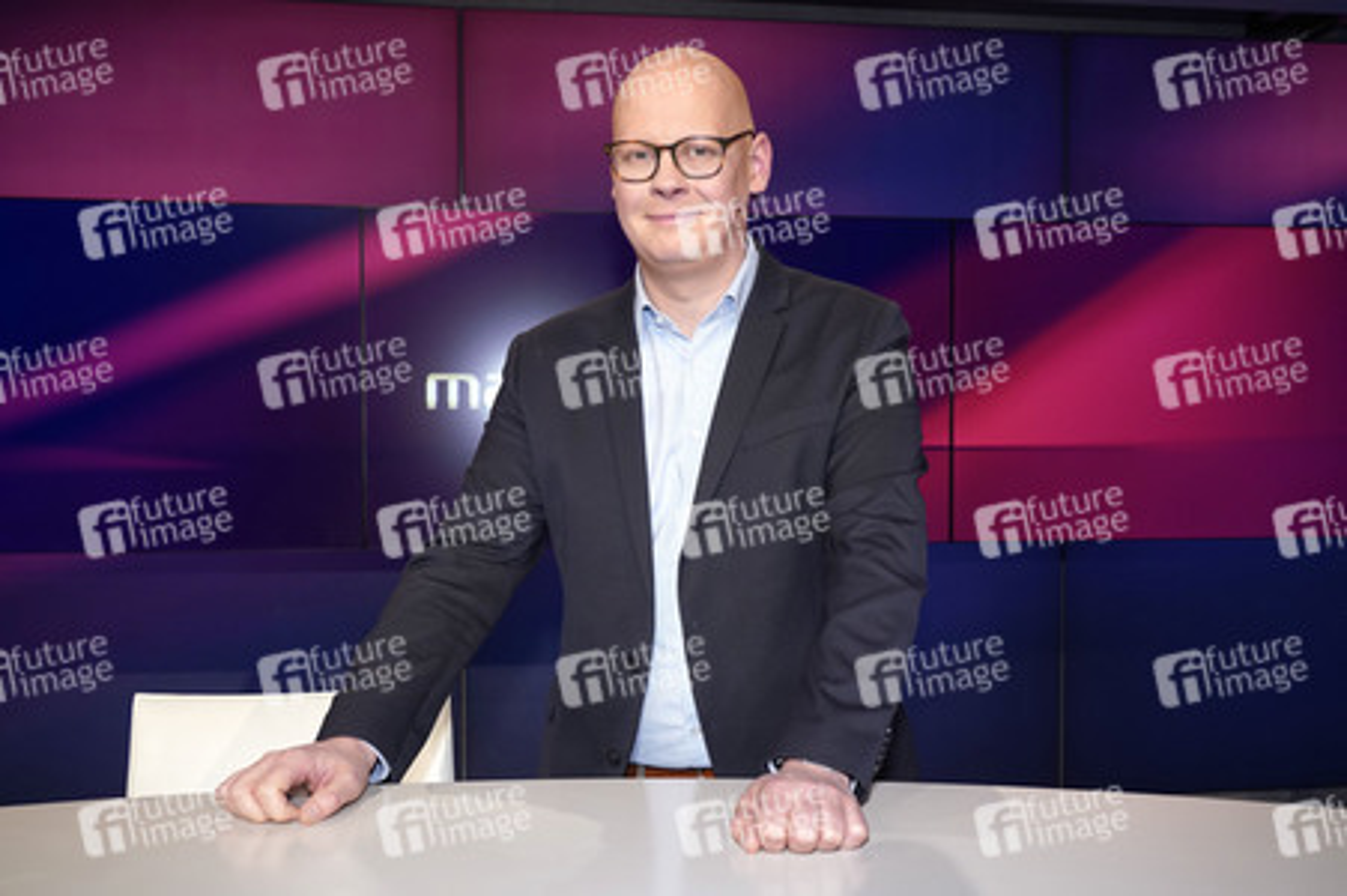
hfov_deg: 62.0
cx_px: 674
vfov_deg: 43.5
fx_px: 1122
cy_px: 448
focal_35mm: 30
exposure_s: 1/160
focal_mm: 30
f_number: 5
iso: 1600
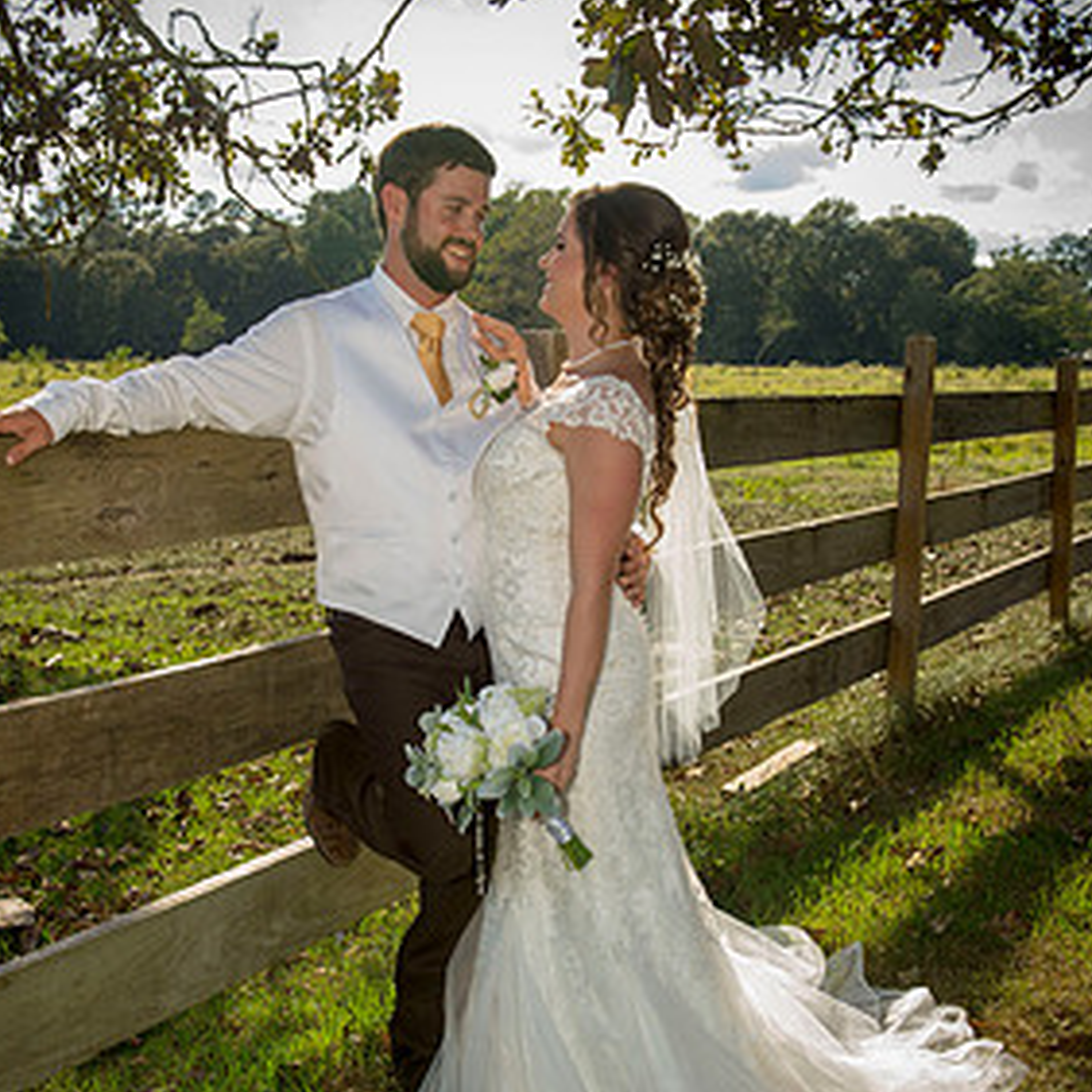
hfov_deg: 36.8
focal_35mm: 46
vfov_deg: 36.6
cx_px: 525
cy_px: 666
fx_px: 1642
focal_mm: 34
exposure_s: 1/250
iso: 200
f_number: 6.3
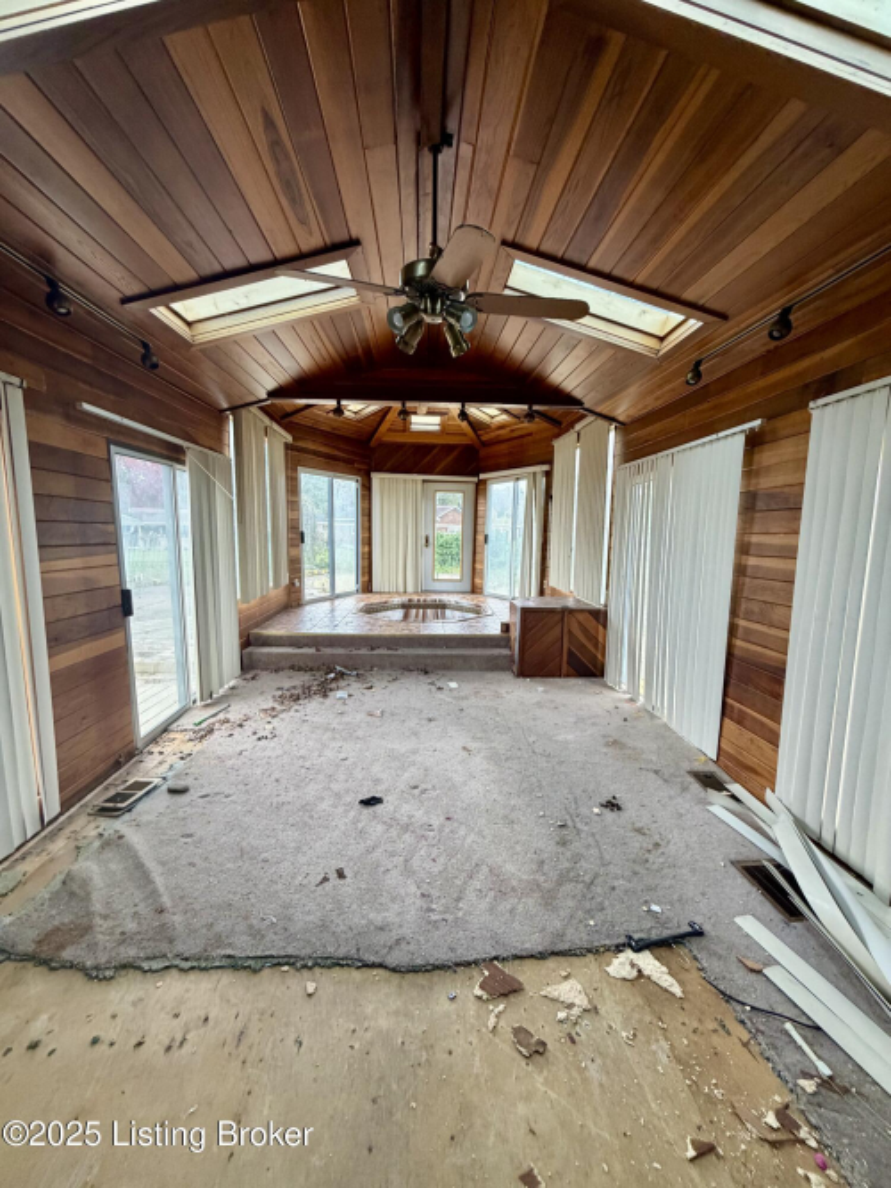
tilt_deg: -7.1
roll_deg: -0.2
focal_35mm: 14
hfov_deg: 85.7
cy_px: 594
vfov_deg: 102.1
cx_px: 446
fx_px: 481
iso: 320
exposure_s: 1/121
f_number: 2.2
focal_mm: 2.22
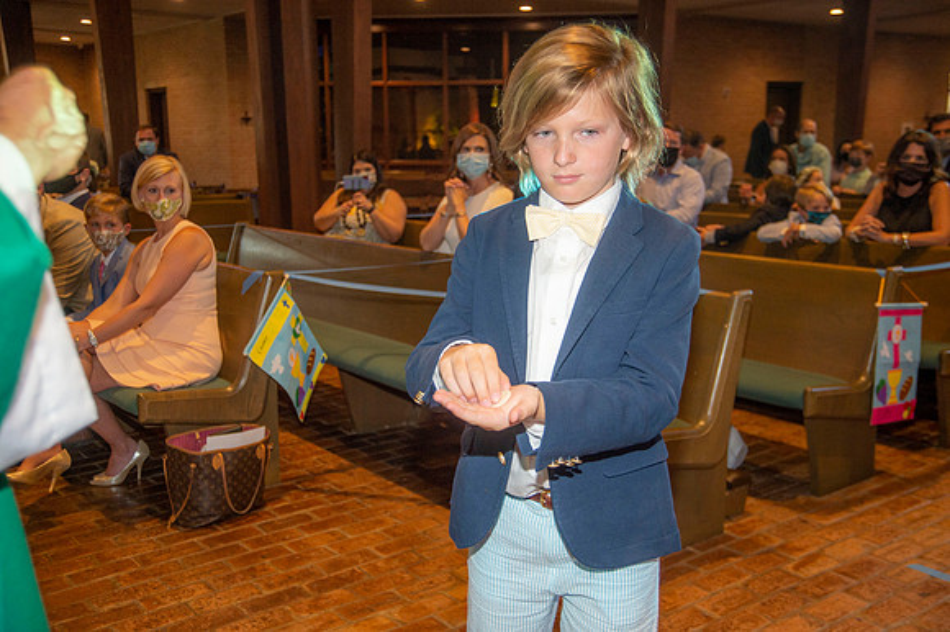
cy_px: 316
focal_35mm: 38
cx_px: 475
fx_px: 1002
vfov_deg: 35.0
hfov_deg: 50.7
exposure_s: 1/200
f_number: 5
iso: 1600
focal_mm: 38
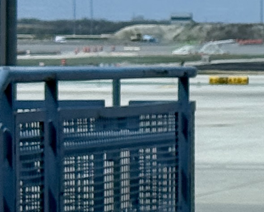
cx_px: 835
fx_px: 2493
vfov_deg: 4.9
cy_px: 80
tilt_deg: -1.2
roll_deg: -0.2
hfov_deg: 5.6
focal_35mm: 319
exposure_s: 1/1041
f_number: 1.78
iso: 64
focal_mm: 6.76
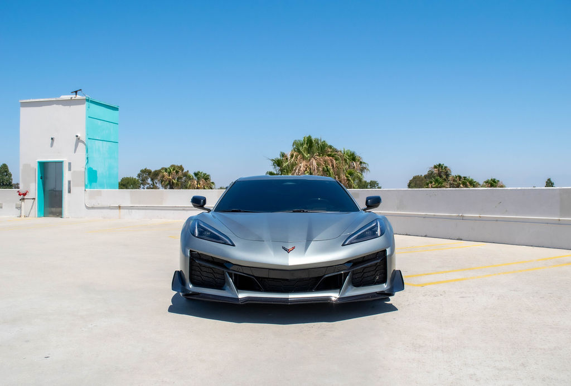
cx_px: 290
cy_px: 193
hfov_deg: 56.1
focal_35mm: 34
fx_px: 535
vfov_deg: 39.7
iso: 400
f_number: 8
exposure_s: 1/2000
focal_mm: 22
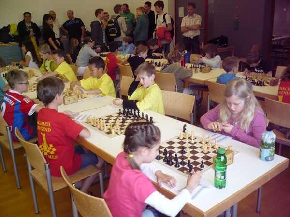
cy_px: 108
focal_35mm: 35
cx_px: 145
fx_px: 293
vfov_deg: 40.7
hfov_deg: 52.6
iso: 100
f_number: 2.8
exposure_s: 1/30
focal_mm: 5.8
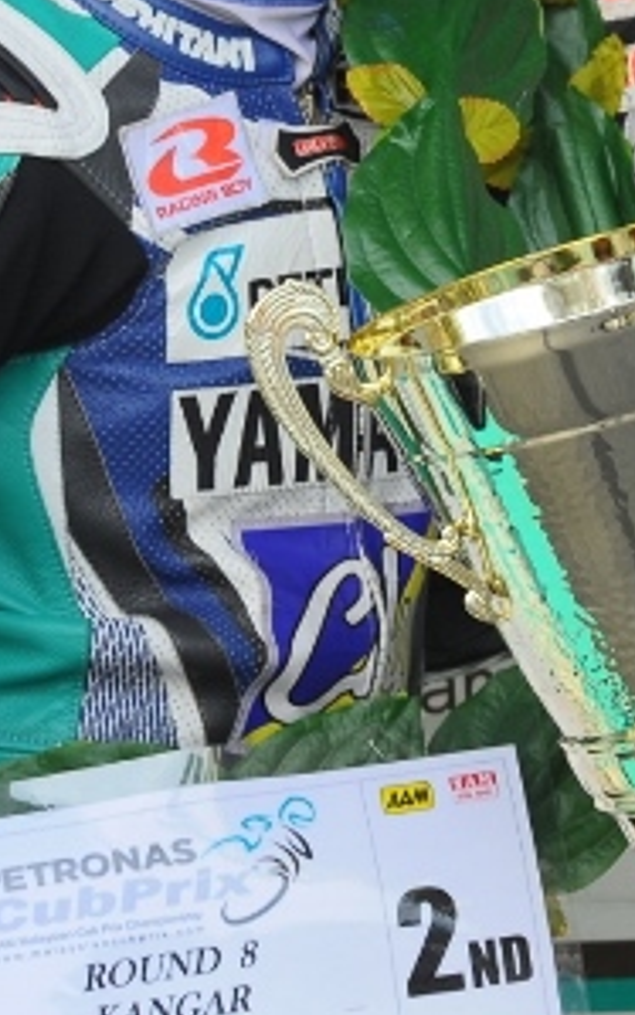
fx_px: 37335
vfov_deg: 1.6
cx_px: 1002
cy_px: 53
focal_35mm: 1349
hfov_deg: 1.0
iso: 400
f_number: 8
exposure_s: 1/400
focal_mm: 400
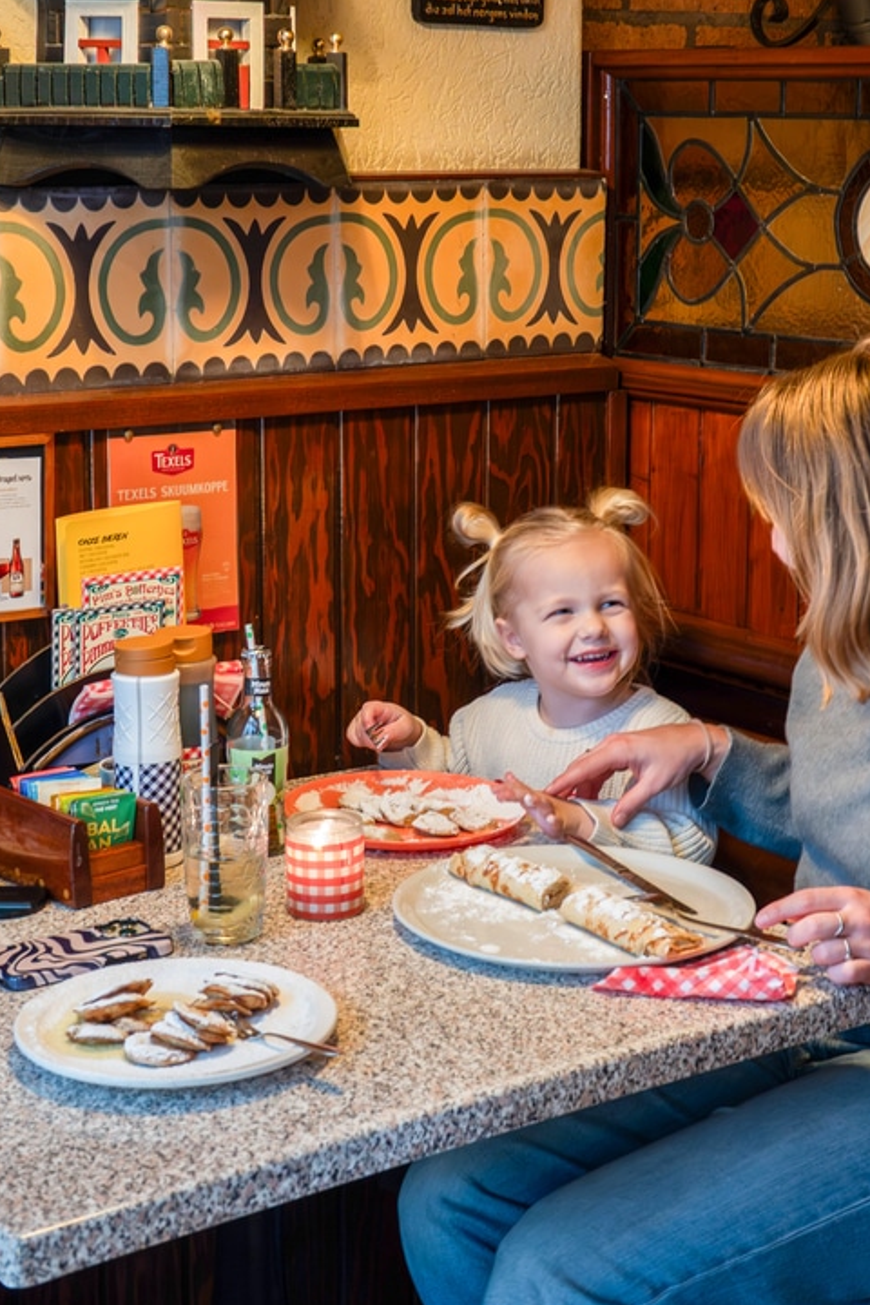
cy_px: 520
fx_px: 2175
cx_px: 491
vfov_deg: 33.3
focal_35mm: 60
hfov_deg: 22.6
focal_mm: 17.55
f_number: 3.2
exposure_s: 1/20
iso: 800
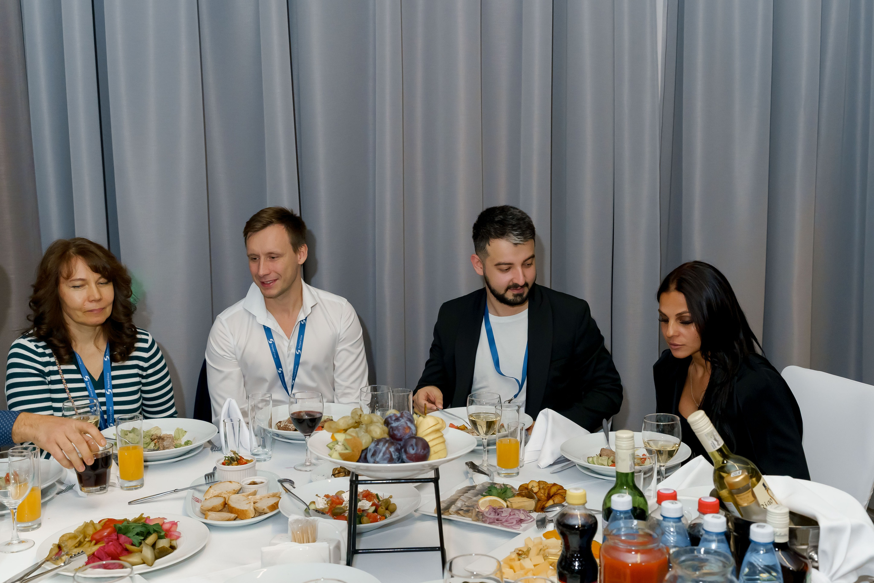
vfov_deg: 34.6
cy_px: 292
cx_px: 468
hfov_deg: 50.1
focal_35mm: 39
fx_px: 935
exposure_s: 1/125
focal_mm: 36
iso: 3200
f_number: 5.6
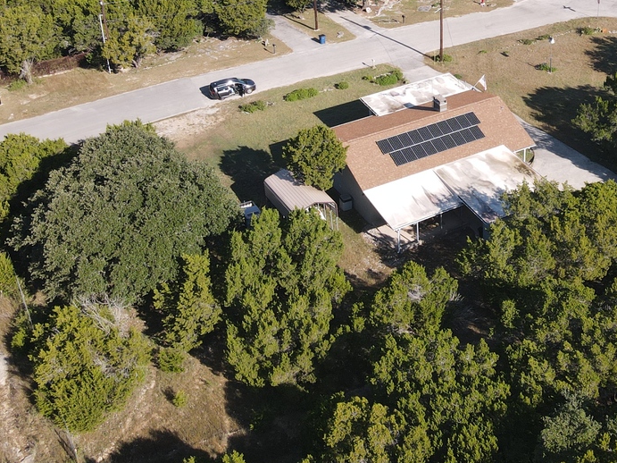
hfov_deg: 37.2
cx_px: 468
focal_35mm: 50
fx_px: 891
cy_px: 38
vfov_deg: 27.9
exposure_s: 1/500
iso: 100
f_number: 2.8
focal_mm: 4.5
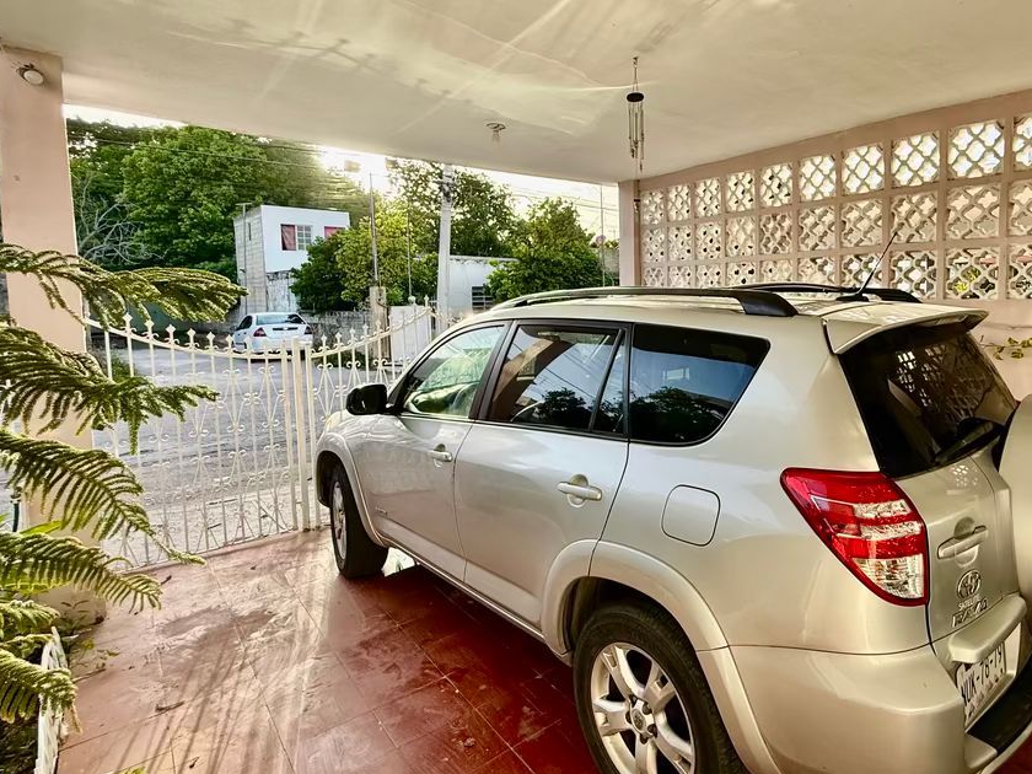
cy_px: 337
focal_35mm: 20
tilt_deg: -4.3
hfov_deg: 79.0
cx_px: 689
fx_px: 596
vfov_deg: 65.7
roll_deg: +0.8
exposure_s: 1/365
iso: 64
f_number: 2.2
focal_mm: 2.22
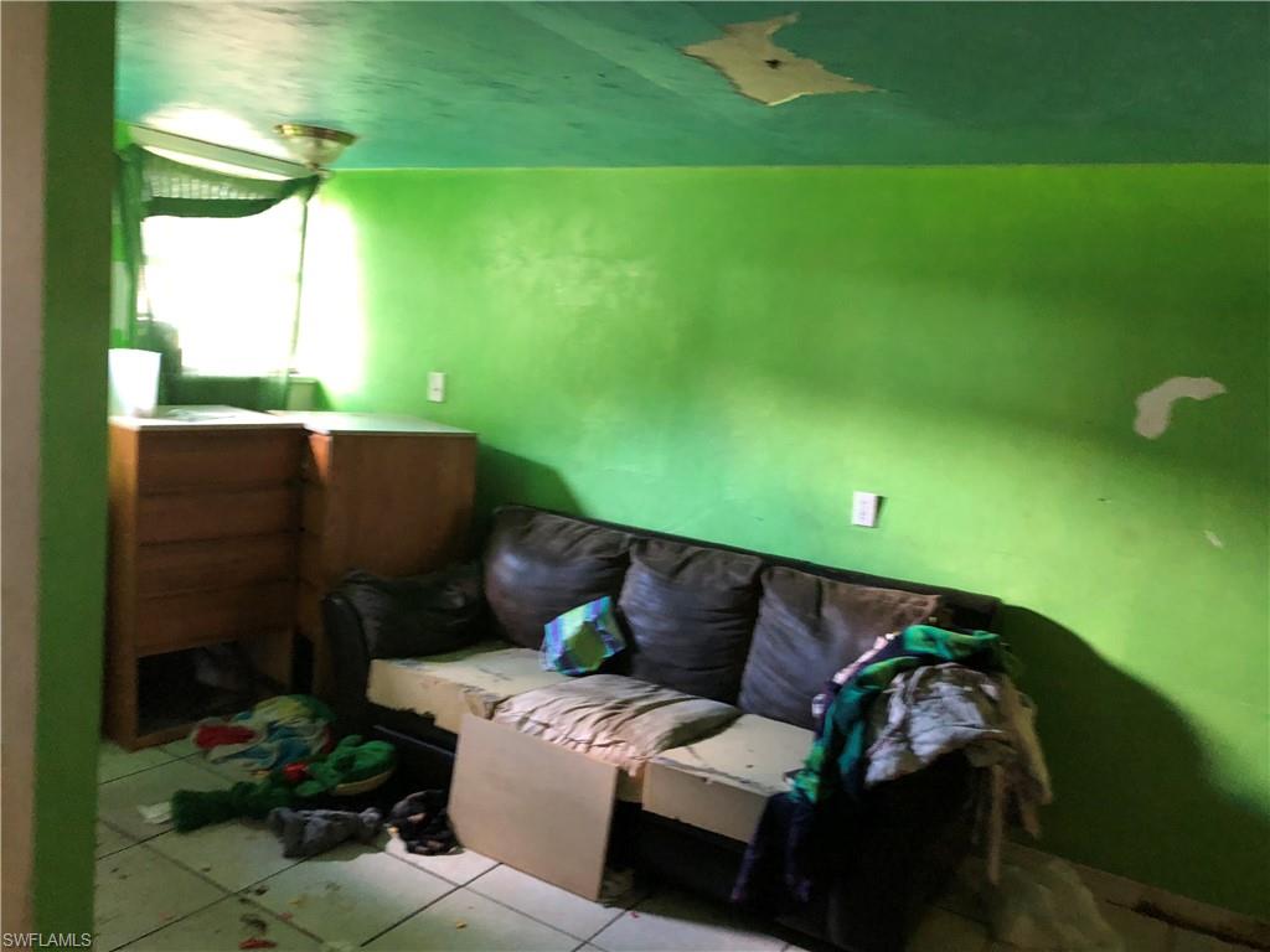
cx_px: 635
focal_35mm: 28
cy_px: 476
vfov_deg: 49.7
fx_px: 1027
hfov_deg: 63.4
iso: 80
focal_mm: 3.99
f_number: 1.8
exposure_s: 1/6
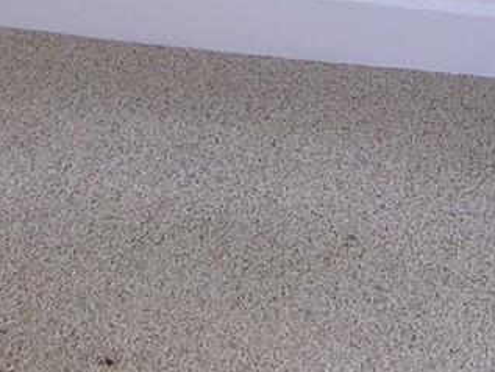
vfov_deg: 9.1
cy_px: -303
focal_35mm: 155
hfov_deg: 12.6
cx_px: 48
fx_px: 2217
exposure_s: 1/35.7
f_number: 2.9
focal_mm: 6.1
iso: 50
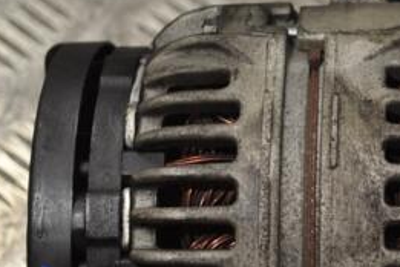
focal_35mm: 145
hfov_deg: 14.1
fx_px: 1611
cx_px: 317
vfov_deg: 9.4
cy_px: 212
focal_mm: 42
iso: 400
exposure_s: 1/125
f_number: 5.3
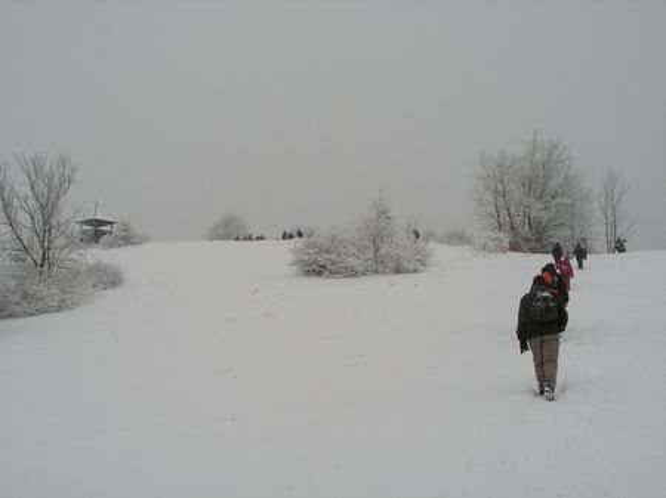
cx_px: 333
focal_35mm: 50
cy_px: 249
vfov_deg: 29.1
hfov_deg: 38.2
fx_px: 961
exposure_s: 1/800
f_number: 4.8
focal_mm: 8.4
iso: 100
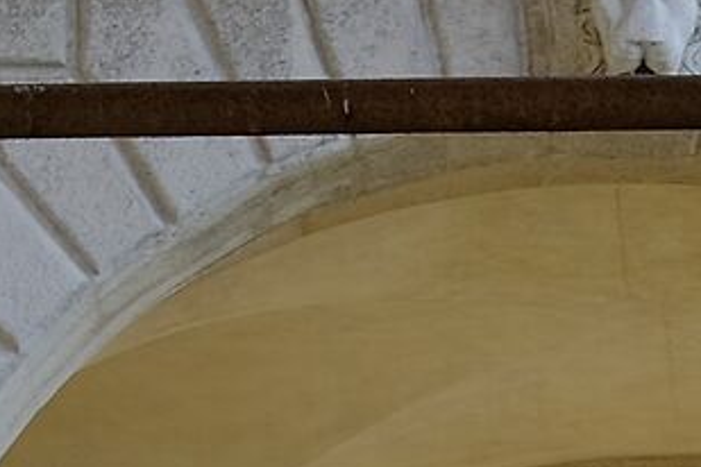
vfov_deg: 4.1
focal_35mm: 318
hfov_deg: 6.5
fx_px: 6192
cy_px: 1641
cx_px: 501
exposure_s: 1/600
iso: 160
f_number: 4
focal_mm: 27
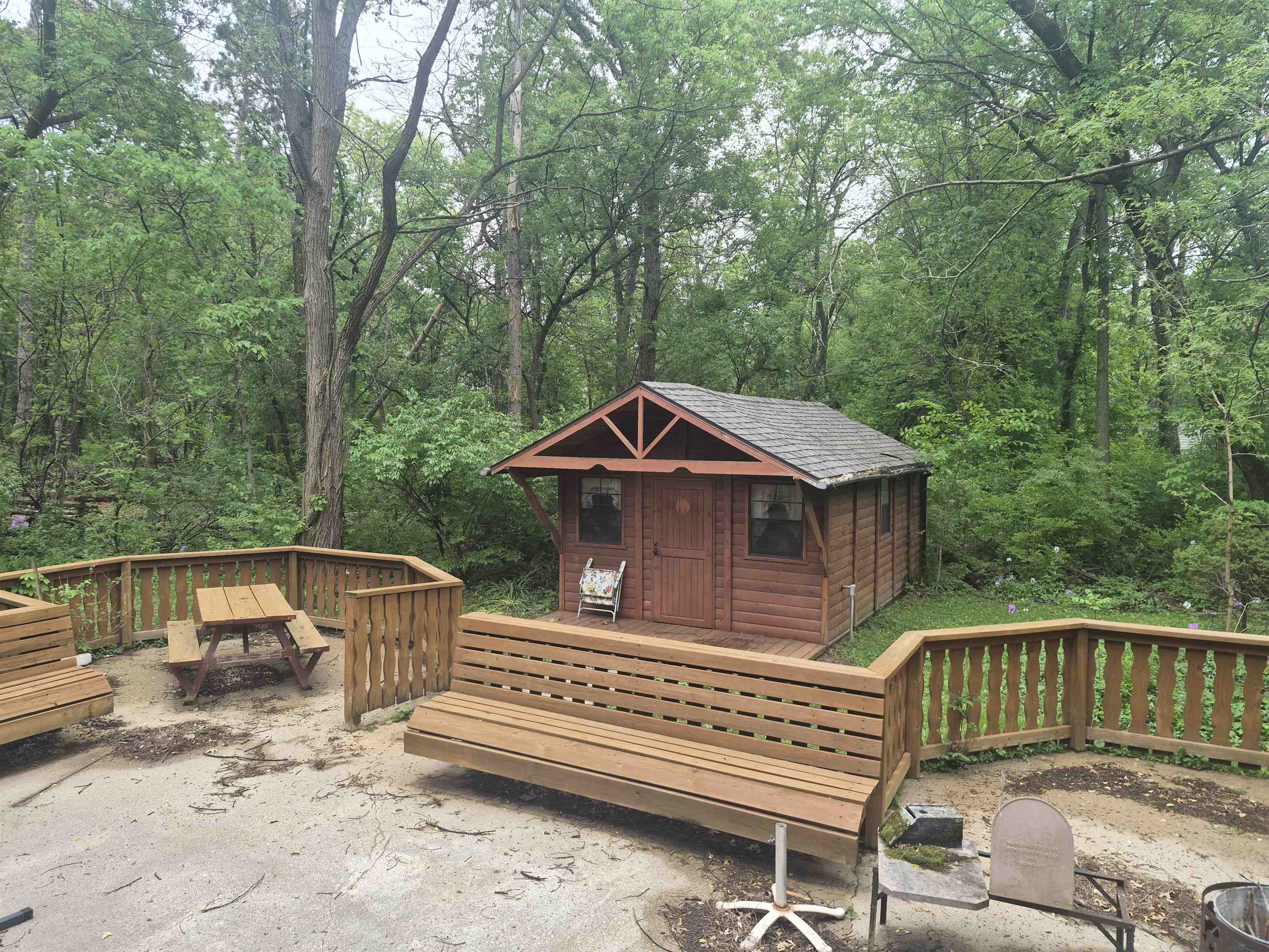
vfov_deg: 58.9
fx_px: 843
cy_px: 476
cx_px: 634
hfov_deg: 73.9
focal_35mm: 23
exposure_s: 1/180
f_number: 1.8
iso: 40
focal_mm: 5.4
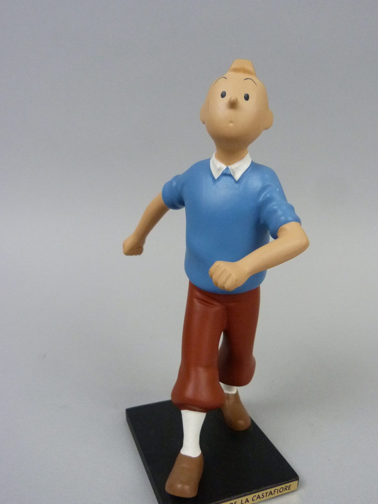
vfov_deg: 61.5
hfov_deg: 48.2
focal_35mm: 29
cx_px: 202
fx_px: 422
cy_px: 280
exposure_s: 1/50
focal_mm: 4.5
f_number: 2.8
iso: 400
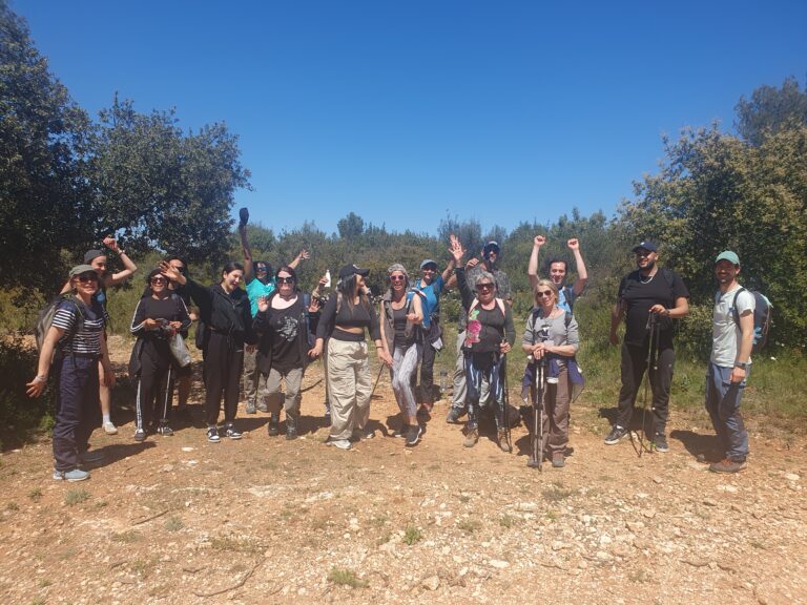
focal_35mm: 26
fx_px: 606
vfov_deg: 53.1
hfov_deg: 67.3
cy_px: 302
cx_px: 404
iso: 50
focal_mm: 4.32
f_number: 2.4
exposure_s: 1/1800
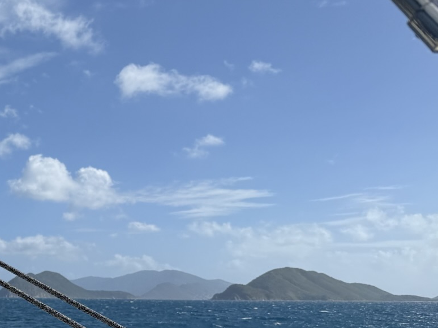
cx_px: -98
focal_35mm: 62
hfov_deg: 27.2
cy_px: 215
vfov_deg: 23.6
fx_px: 785
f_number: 1.78
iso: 80
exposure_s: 1/7353
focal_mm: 6.76
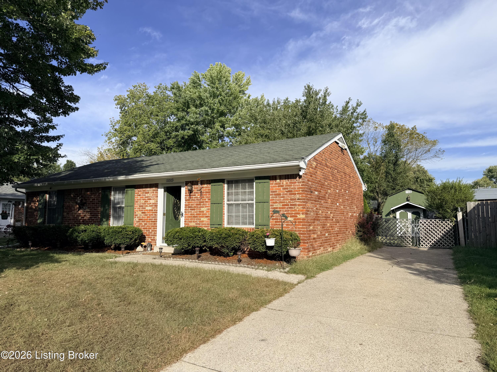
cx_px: 248
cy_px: 186
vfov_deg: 56.8
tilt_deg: +4.4
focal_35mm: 24
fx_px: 345
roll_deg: +1.5
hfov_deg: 71.6
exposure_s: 1/5319
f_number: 1.78
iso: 80
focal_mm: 6.76
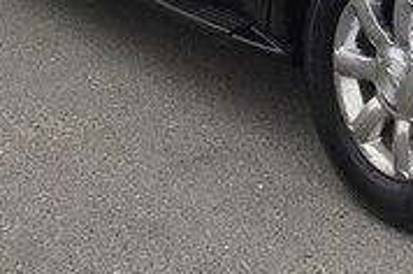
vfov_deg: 11.1
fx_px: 1283
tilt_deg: -3.2
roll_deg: +0.0
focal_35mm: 112
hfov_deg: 17.4
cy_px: -261
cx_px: 499
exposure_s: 1/116
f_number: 2.2
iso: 32
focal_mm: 4.15
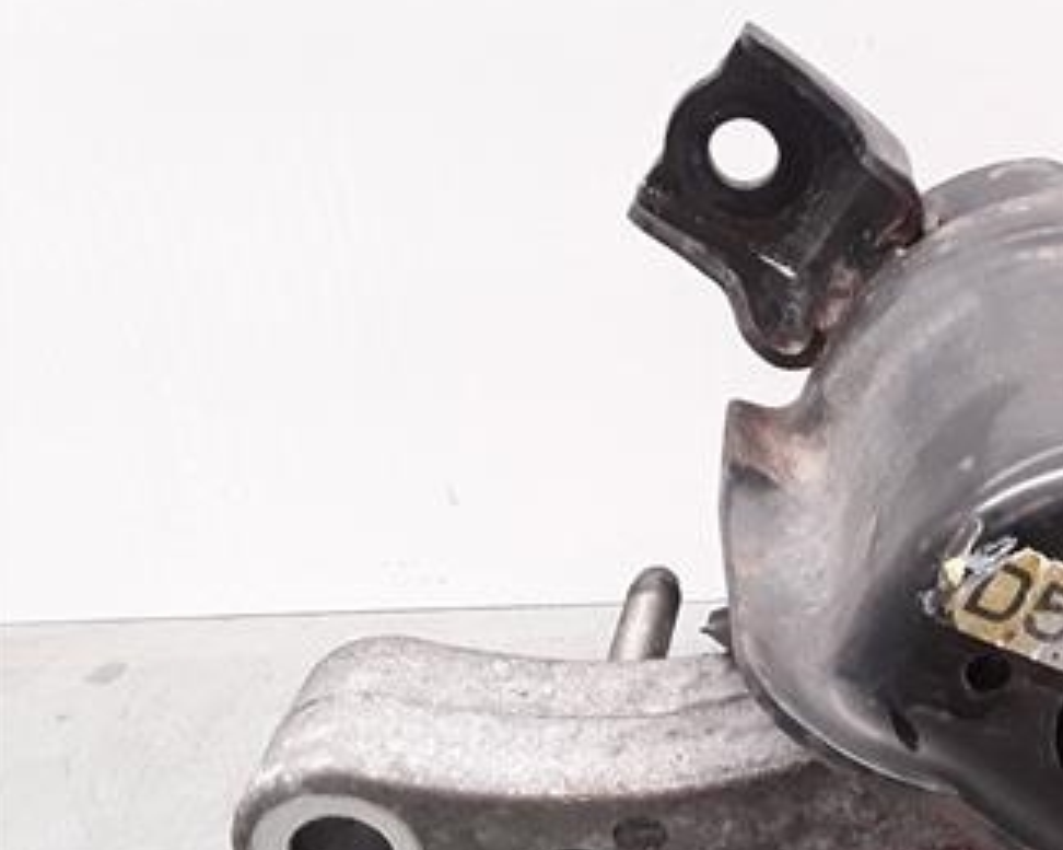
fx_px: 1698
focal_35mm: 54
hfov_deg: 32.3
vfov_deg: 27.9
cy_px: 558
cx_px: 1037
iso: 80
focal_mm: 2.91
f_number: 1.9
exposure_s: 1/50
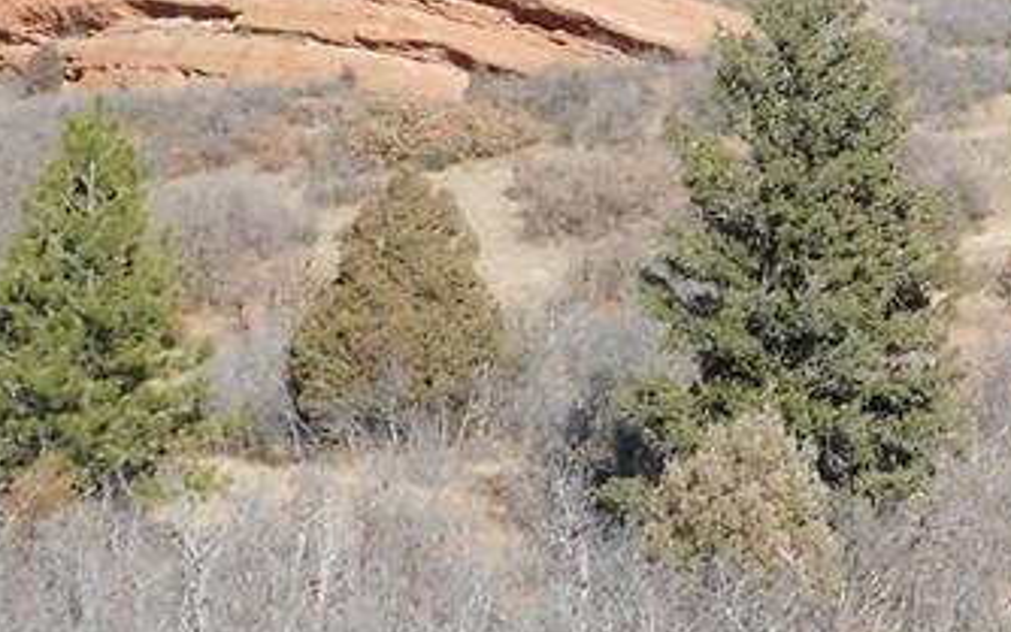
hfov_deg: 13.8
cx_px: 1296
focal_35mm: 146
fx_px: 4024
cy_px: -59
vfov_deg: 8.9
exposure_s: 1/1500
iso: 800
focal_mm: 8
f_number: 7.4
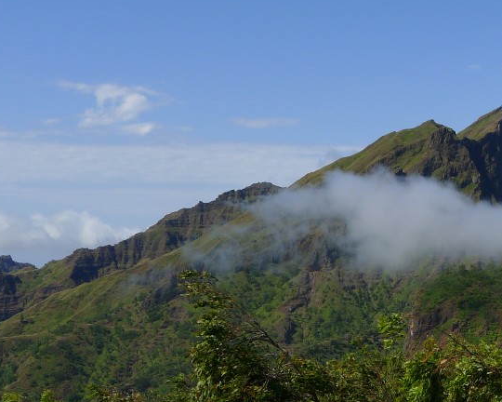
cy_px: 61
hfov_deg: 25.6
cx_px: 396
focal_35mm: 73
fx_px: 1085
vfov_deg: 20.7
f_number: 4.5
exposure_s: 1/800
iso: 80
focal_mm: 7.5
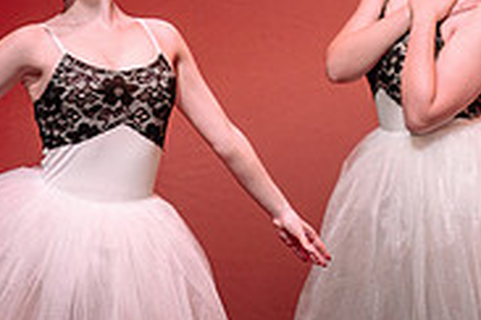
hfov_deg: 3.4
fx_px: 8096
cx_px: 194
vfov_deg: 2.3
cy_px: 154
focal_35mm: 606
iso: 1000
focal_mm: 150
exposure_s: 1/400
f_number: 2.8
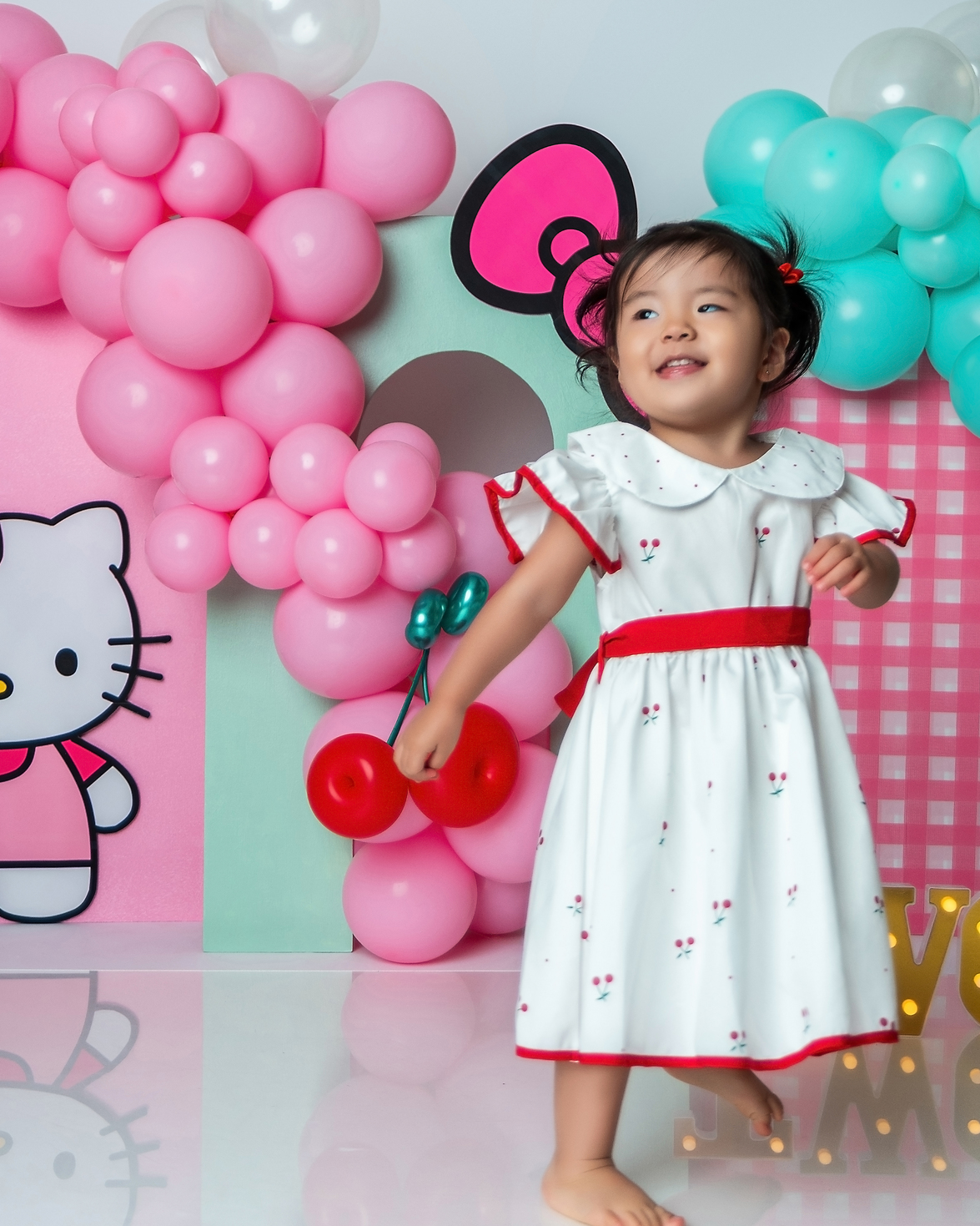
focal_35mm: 46
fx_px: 1668
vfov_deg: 40.3
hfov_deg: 32.7
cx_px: 492
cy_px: 631
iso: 250
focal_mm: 40
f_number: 4.2
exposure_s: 1/160
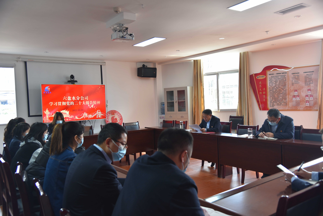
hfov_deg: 61.9
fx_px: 269
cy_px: 108
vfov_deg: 43.6
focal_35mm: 30
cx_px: 162
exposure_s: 1/60
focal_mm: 30
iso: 400
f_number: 4
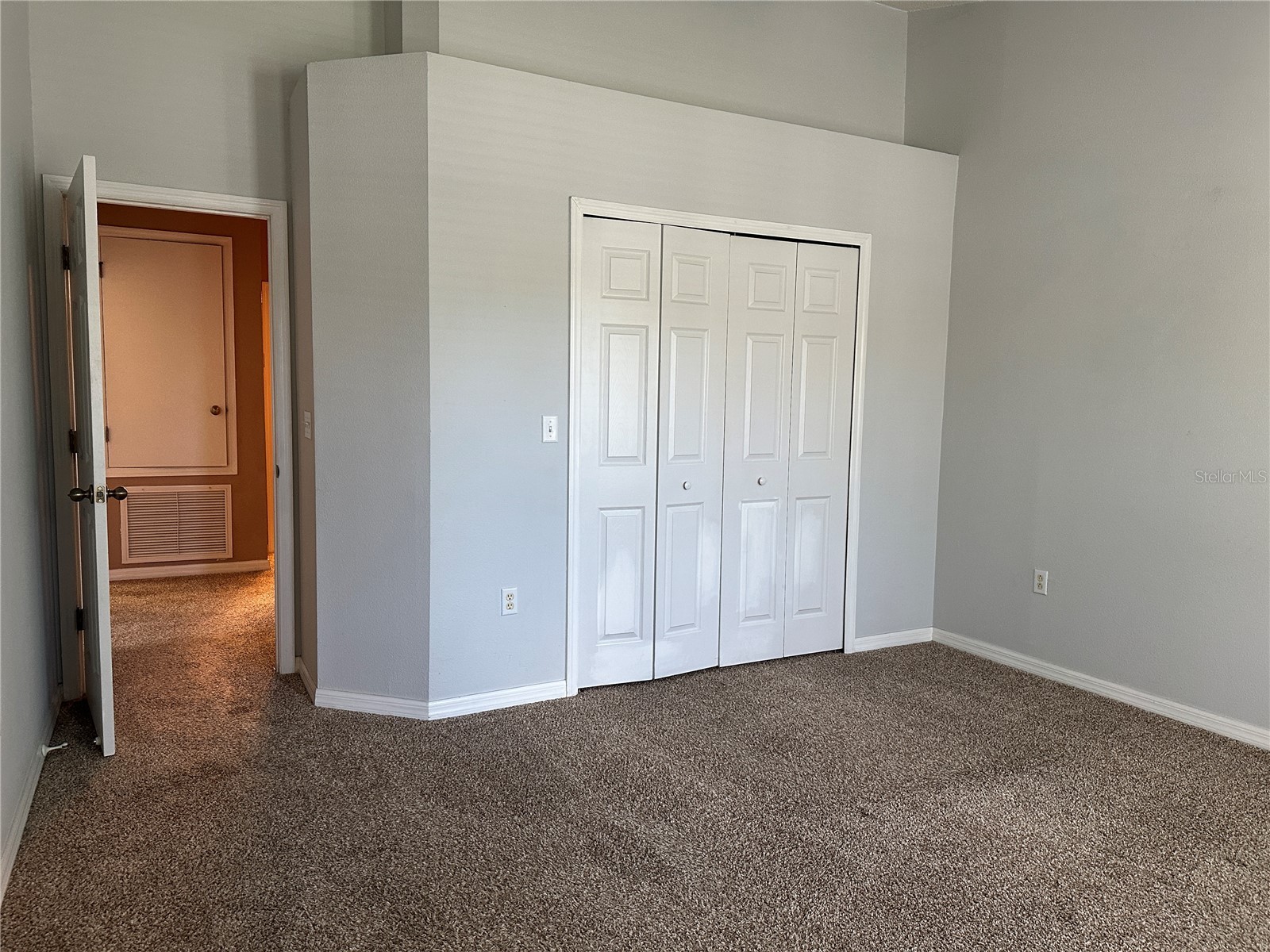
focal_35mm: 24
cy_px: 476
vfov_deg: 56.8
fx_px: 881
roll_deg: -0.9
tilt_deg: -5.5
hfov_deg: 71.6
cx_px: 635
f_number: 1.78
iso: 250
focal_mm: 6.86
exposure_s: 1/60
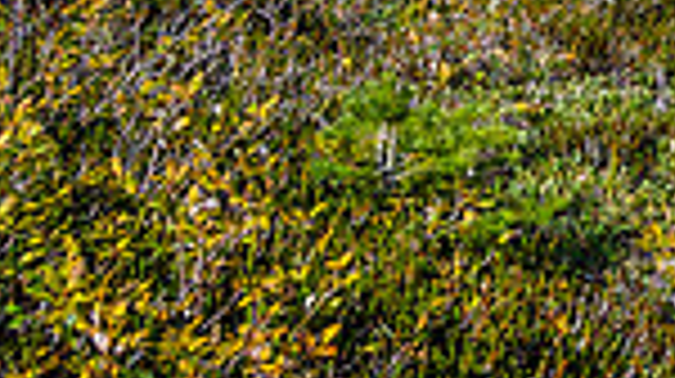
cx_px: 1197
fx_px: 1806
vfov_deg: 11.3
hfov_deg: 17.4
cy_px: -245
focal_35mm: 101
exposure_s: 1/125
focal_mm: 12
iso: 200
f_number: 8
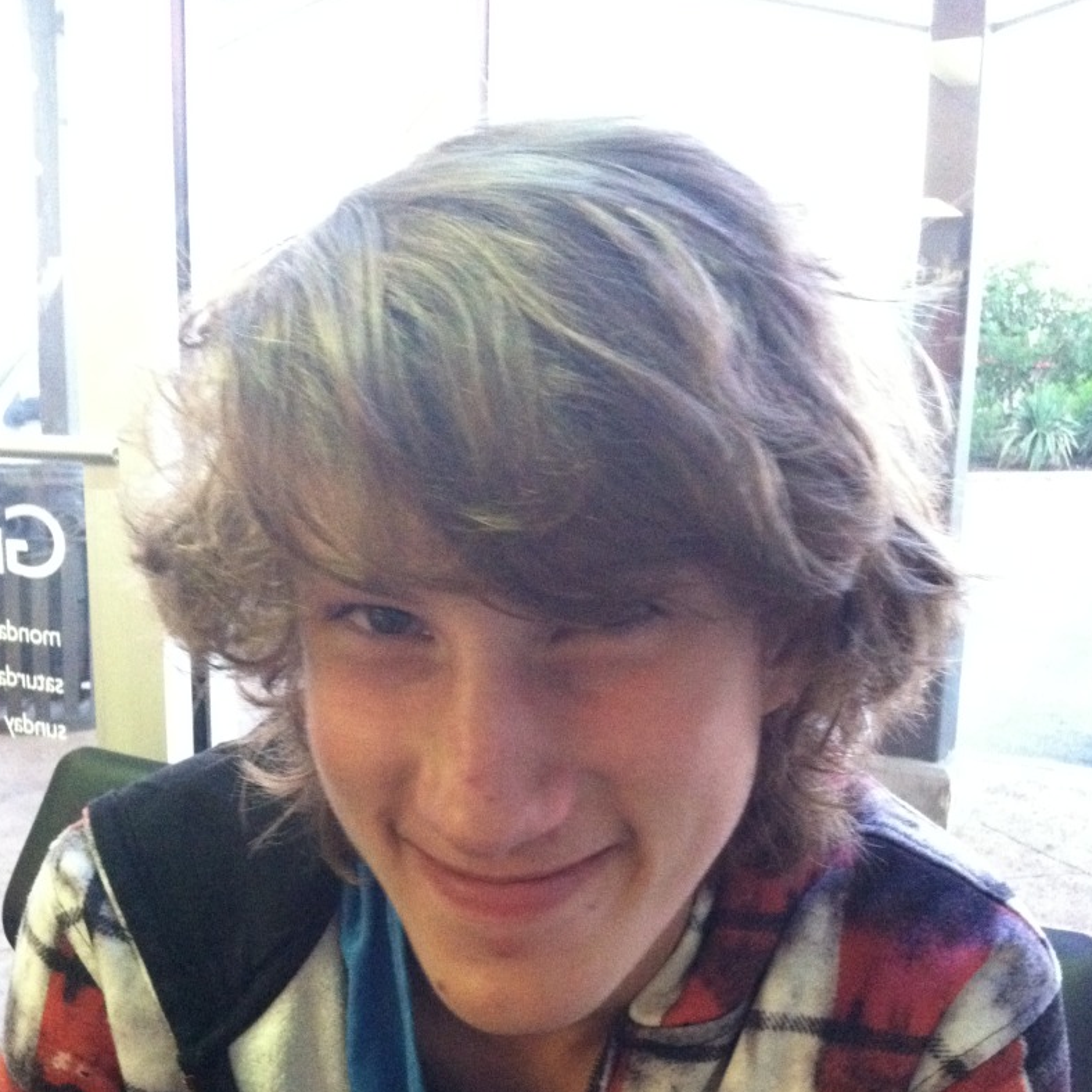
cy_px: 712
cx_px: 545
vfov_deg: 39.6
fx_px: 1499
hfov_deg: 40.0
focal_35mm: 42
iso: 800
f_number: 2.8
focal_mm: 3.85
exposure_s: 1/15
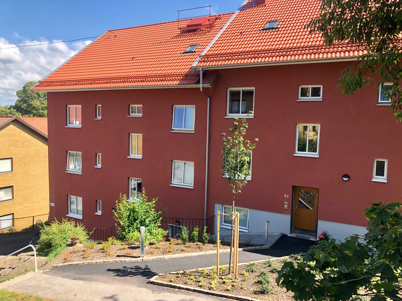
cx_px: 201
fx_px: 325
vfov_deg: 49.7
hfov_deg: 63.4
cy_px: 150
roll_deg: -0.3
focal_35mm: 28
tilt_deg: -5.4
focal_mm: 4
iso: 20
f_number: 1.8
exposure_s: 1/640
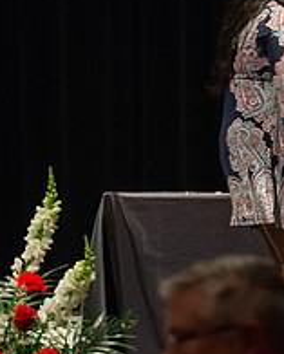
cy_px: 172
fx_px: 3580
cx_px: -266
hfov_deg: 4.5
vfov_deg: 5.7
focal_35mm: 341
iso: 1600
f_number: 4
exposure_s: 1/100
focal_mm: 98
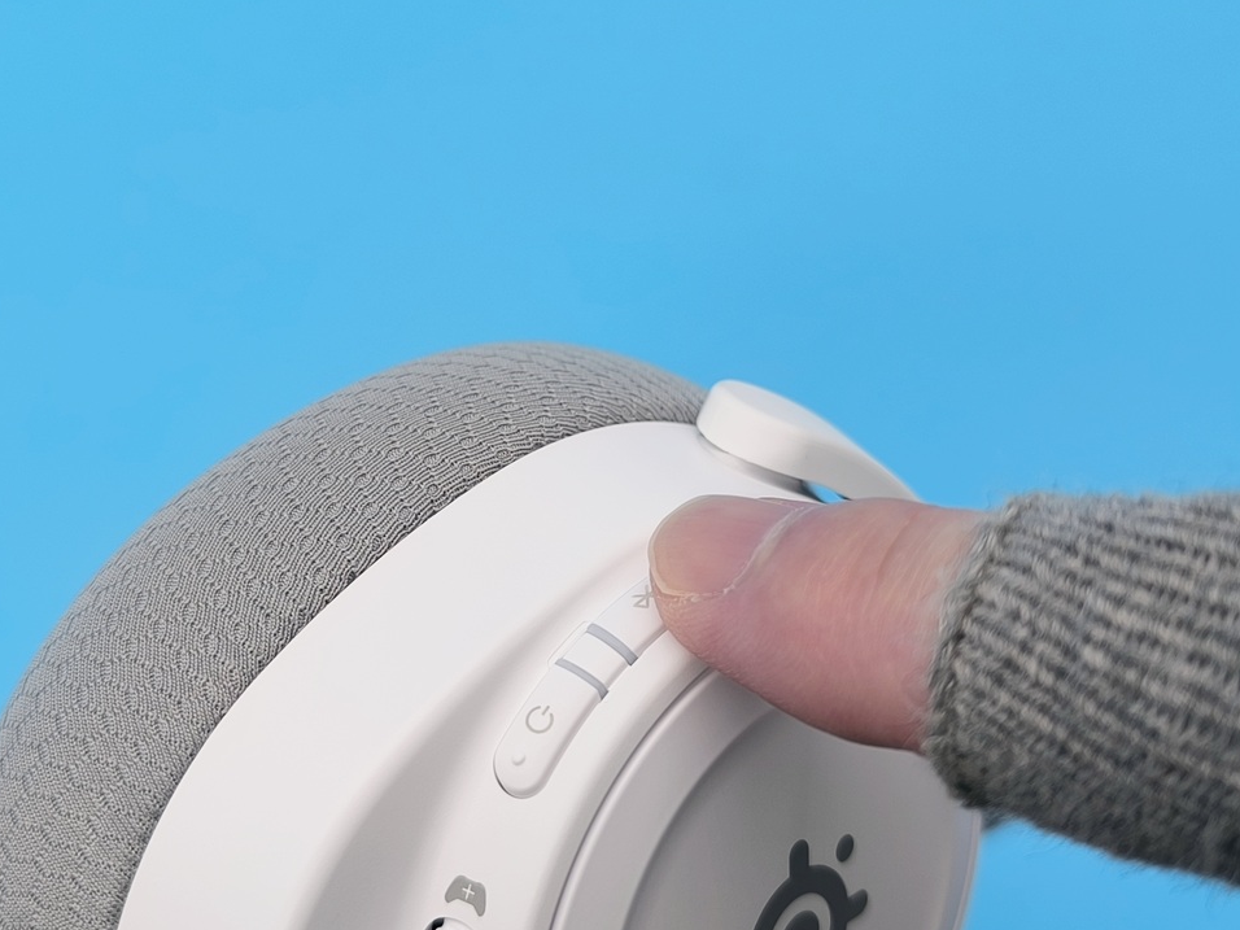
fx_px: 1612
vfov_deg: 32.2
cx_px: 608
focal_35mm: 45
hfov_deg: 42.1
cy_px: 444
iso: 160
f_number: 1.65
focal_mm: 6.14
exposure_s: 1/100
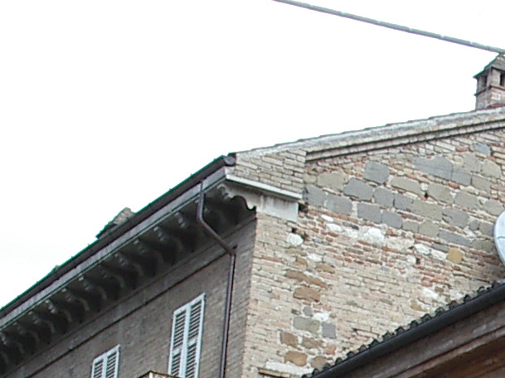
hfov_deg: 11.0
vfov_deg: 8.3
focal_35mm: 175
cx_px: 677
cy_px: 589
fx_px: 2552
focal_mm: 7.8
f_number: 5.5
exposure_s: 1/100
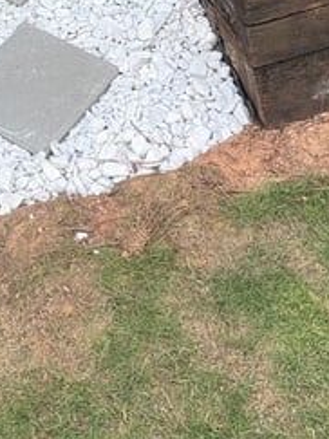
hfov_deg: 18.6
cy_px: -137
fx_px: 1002
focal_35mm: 79
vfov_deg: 22.1
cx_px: 103
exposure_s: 1/272
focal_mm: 2.71
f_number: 1.9
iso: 32
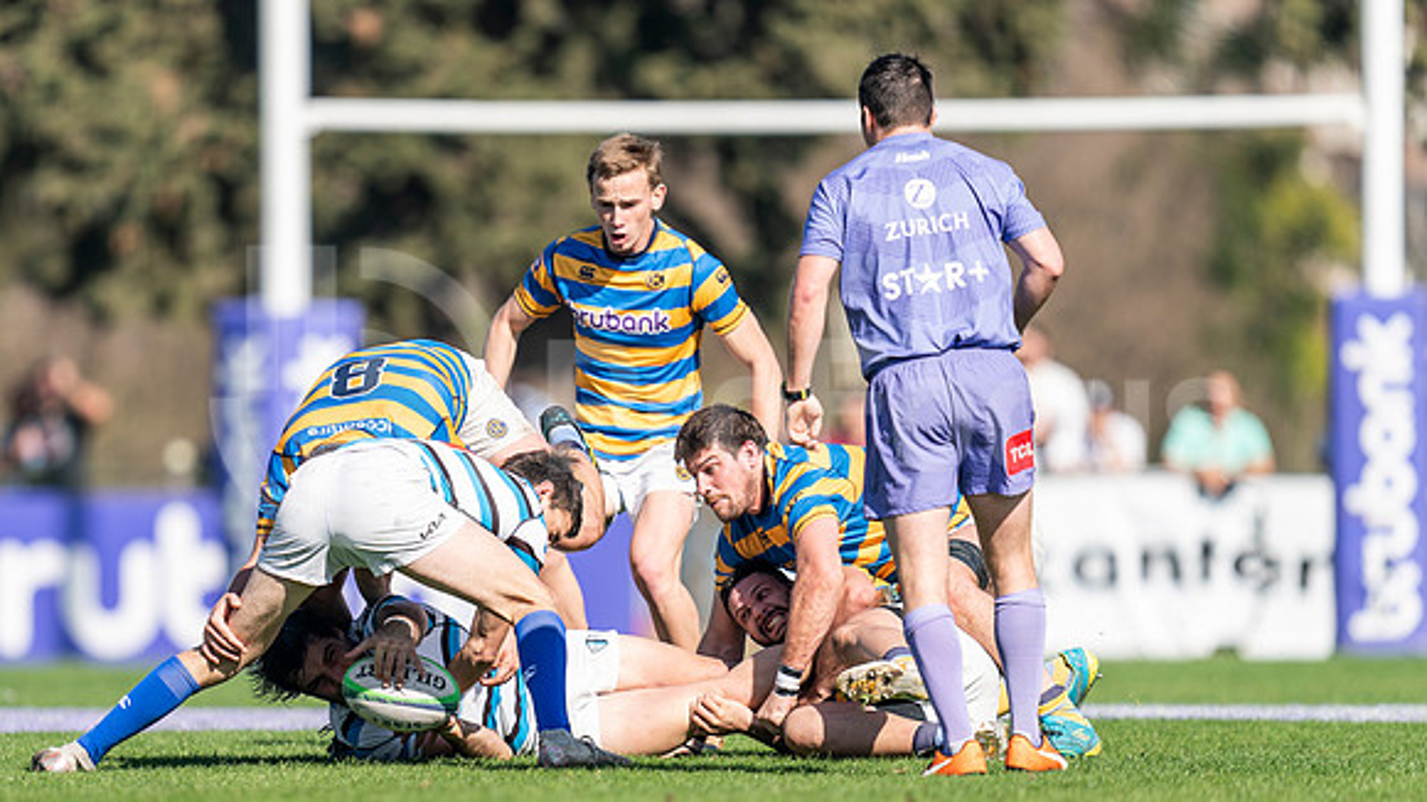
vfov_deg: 2.2
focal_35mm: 560
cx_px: 473
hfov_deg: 3.9
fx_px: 21193
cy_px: 536
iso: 100
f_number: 2.8
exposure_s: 1/1250
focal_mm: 400
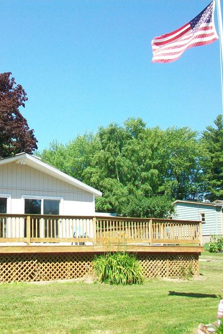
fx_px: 418
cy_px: 169
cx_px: 68
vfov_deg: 43.6
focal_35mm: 45
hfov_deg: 29.6
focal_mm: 5.7
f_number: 2.8
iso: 64
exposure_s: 1/400
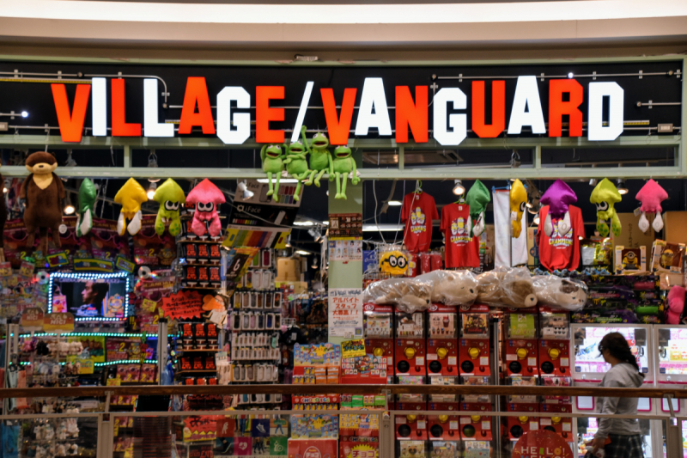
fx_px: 1660
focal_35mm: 87
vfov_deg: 15.7
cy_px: 229
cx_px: 344
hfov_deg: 23.4
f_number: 5
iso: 400
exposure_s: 1/100
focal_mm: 58
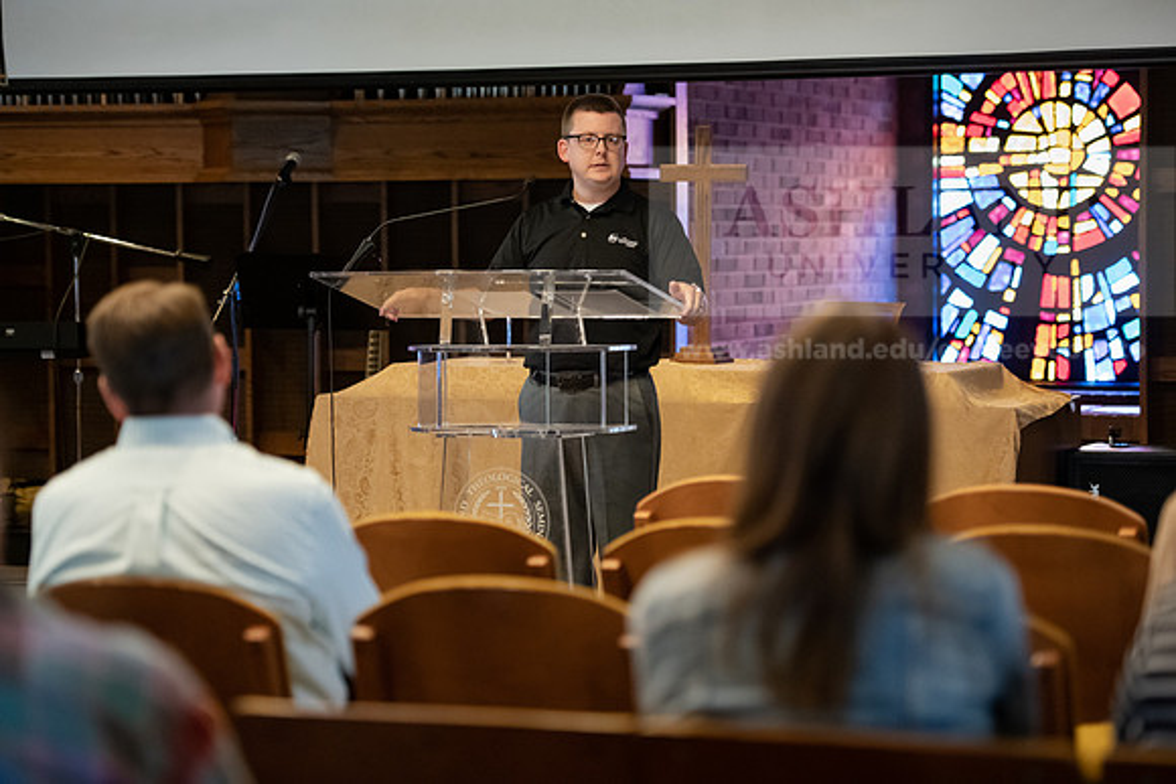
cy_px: 392
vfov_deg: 13.0
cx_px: 588
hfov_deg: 19.5
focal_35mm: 105
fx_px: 3431
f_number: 2.8
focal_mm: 105
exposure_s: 1/160
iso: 5000
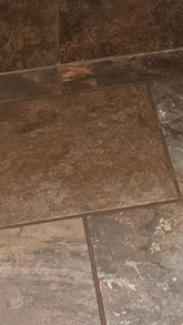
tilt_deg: -14.5
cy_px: -374
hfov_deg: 8.7
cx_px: 234
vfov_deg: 13.1
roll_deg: -0.5
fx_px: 1181
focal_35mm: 137
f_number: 1.78
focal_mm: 6.76
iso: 250
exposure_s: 1/120
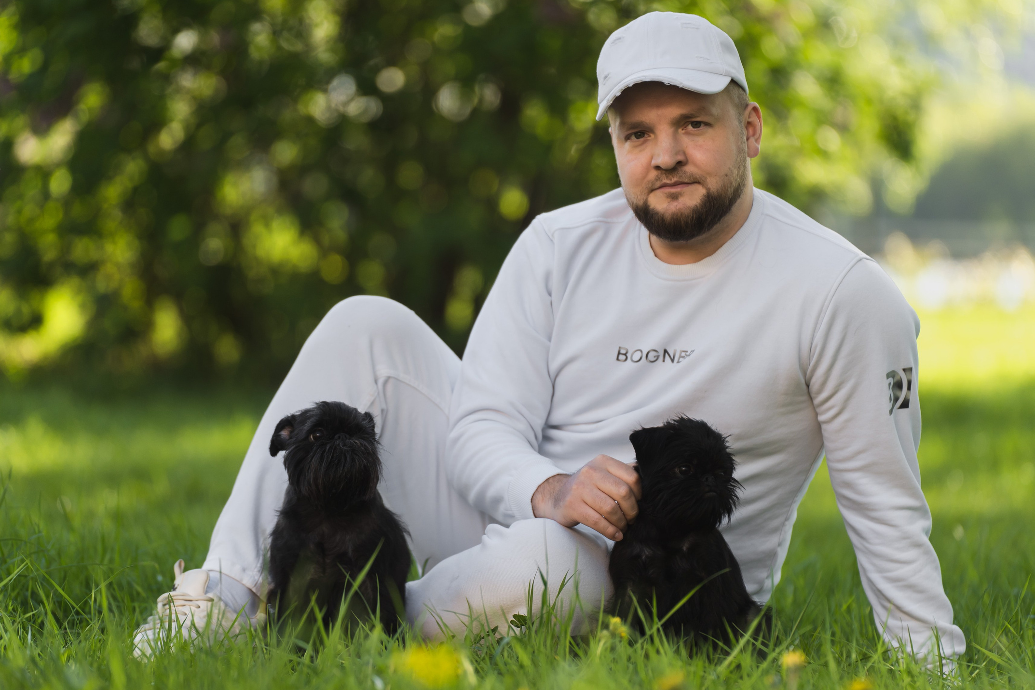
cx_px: 536
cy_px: 377
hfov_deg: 11.9
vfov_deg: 7.9
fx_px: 4974
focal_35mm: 173
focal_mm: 145
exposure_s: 1/1000
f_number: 2.8
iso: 320
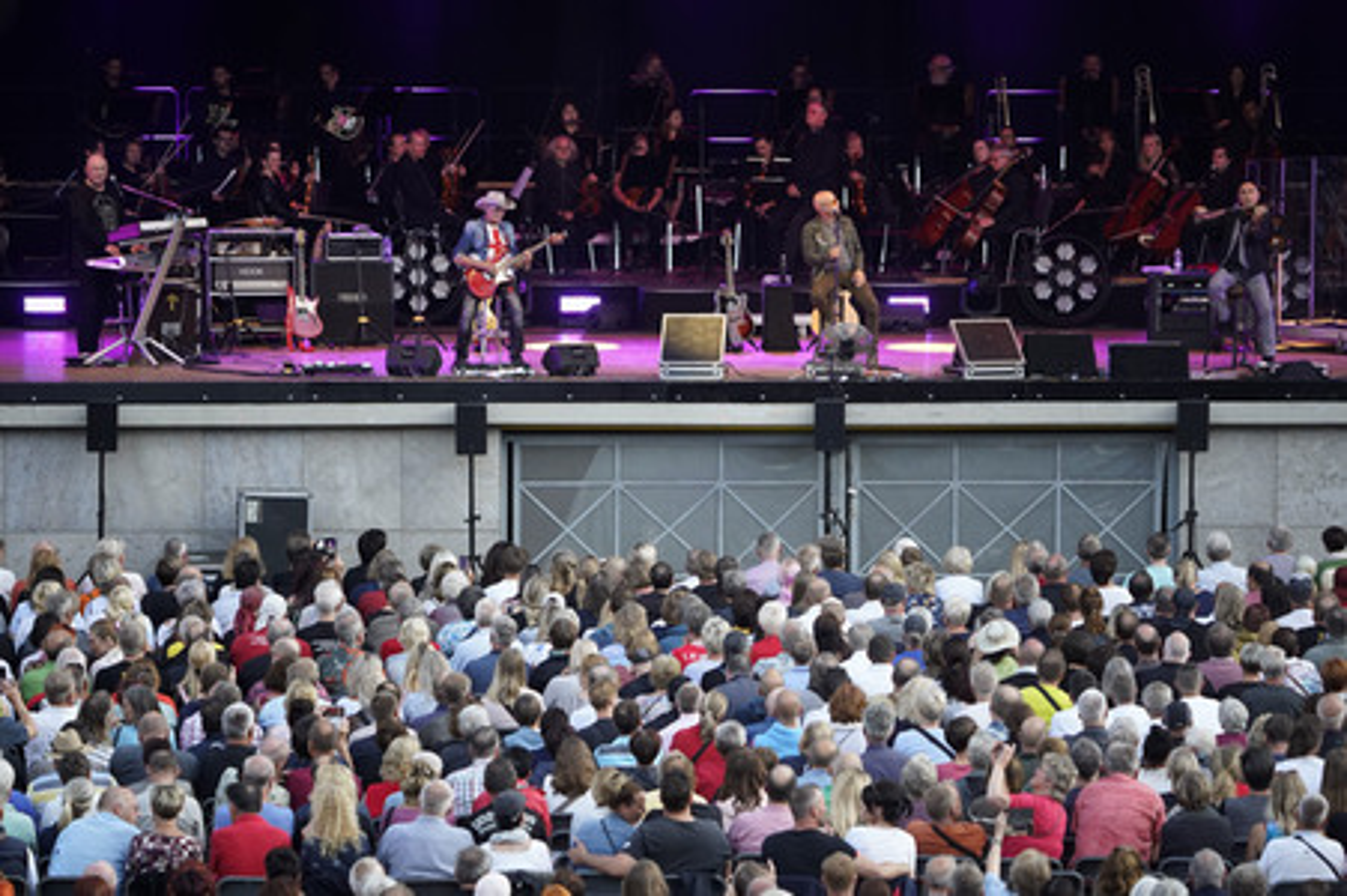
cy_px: 448
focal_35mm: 200
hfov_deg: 10.3
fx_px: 7478
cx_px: 674
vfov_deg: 6.9
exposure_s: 1/400
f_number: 5.6
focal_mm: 200
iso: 2500
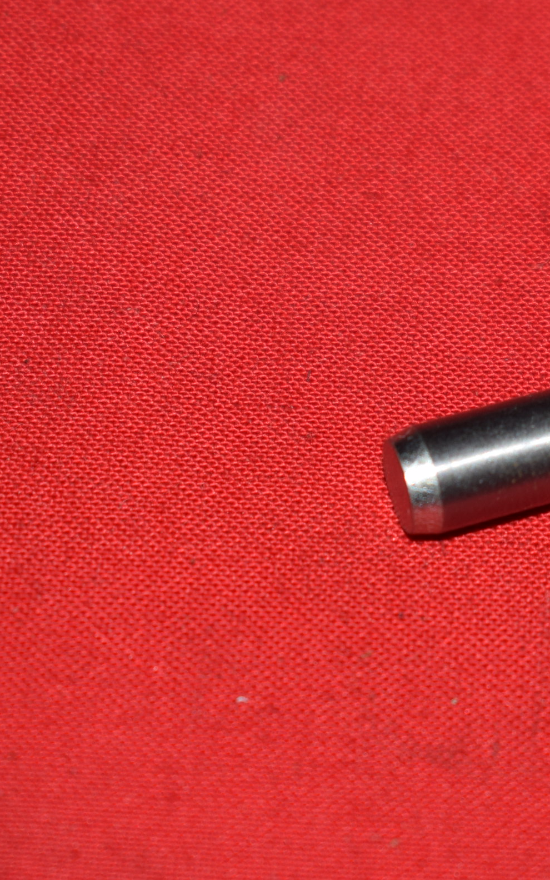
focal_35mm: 159
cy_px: 485
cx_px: 485
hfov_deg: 8.2
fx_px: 3812
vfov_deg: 13.2
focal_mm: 55
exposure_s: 1/80
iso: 160
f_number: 5.6
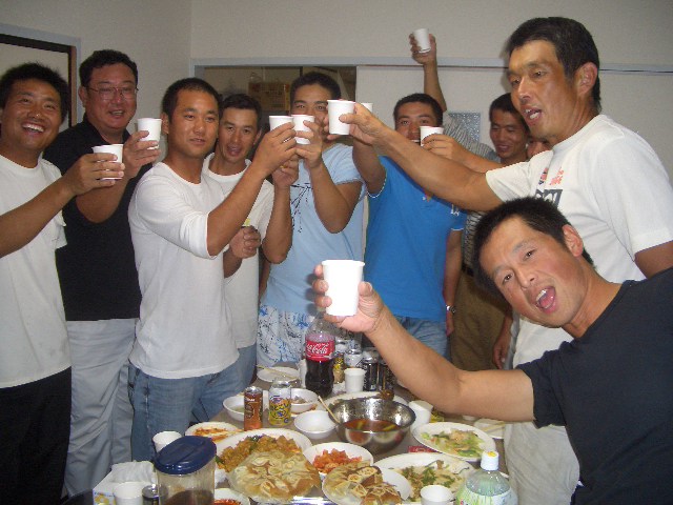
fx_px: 680
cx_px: 336
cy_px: 252
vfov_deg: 40.7
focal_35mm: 35
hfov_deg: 52.6
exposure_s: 1/60
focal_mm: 5.8
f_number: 2.6
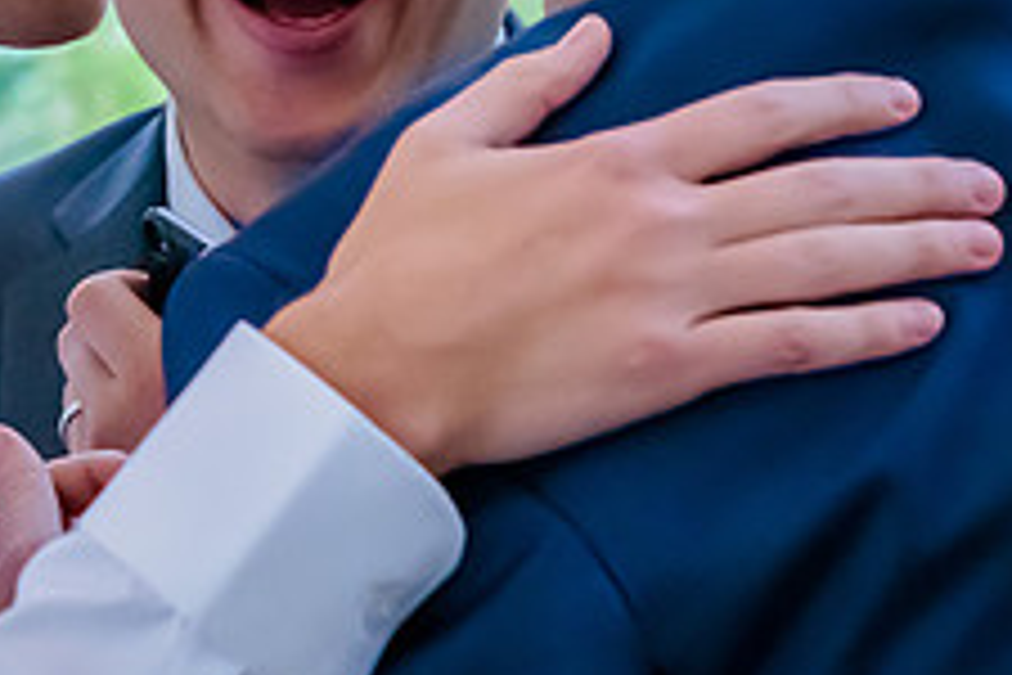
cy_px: -47
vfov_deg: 4.5
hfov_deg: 6.7
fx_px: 8545
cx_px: -208
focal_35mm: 304
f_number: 5.6
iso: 4000
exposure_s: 1/400
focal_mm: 78
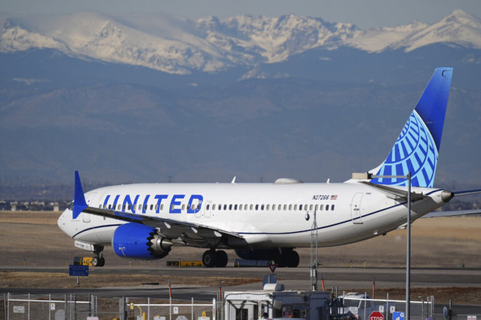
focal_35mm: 600
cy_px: 160
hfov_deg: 3.4
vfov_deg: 2.3
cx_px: 240
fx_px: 8016
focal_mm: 600
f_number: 4
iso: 200
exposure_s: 1/5000
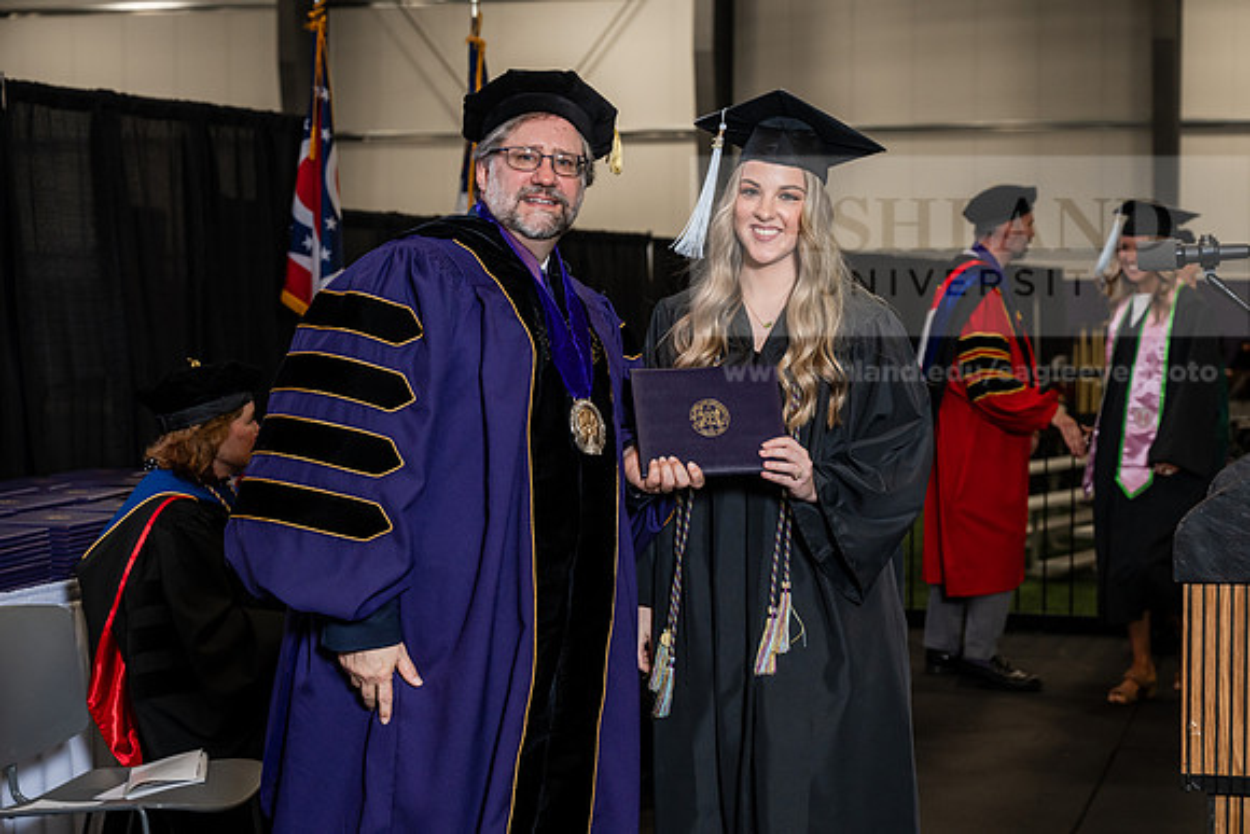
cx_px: 625
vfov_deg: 19.5
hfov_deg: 28.8
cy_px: 417
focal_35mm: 70
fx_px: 2431
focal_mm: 70
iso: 1250
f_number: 5
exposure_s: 1/200
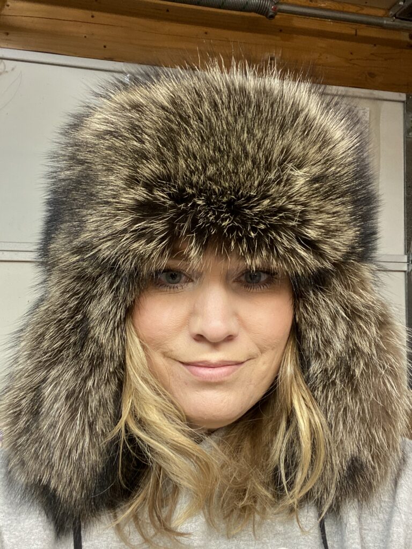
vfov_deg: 60.0
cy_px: 274
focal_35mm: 30
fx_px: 476
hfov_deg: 46.8
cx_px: 206
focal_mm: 2.71
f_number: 2.2
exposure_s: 1/60
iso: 160
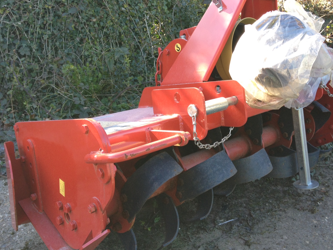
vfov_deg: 35.1
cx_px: 183
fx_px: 394
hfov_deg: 45.7
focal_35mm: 41
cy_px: 110
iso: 64
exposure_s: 1/150
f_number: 2.4
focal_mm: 4.28
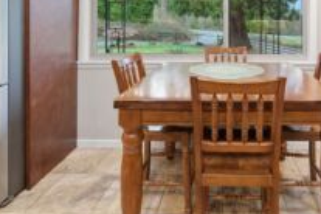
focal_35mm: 27
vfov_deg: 43.4
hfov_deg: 64.8
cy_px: 18
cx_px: 225
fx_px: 241
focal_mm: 14
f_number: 8
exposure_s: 1/10
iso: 200
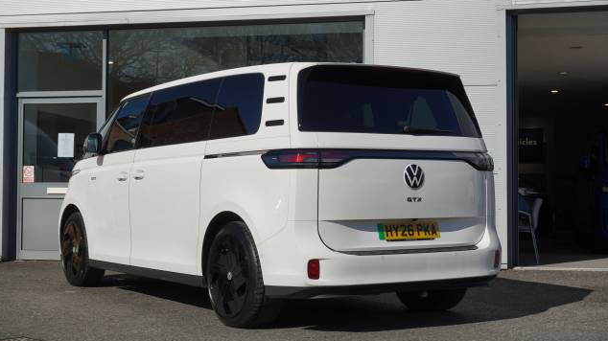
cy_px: 169
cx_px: 303
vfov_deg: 21.6
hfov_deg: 37.5
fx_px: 895
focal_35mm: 56
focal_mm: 35
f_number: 9
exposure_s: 1/200
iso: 100
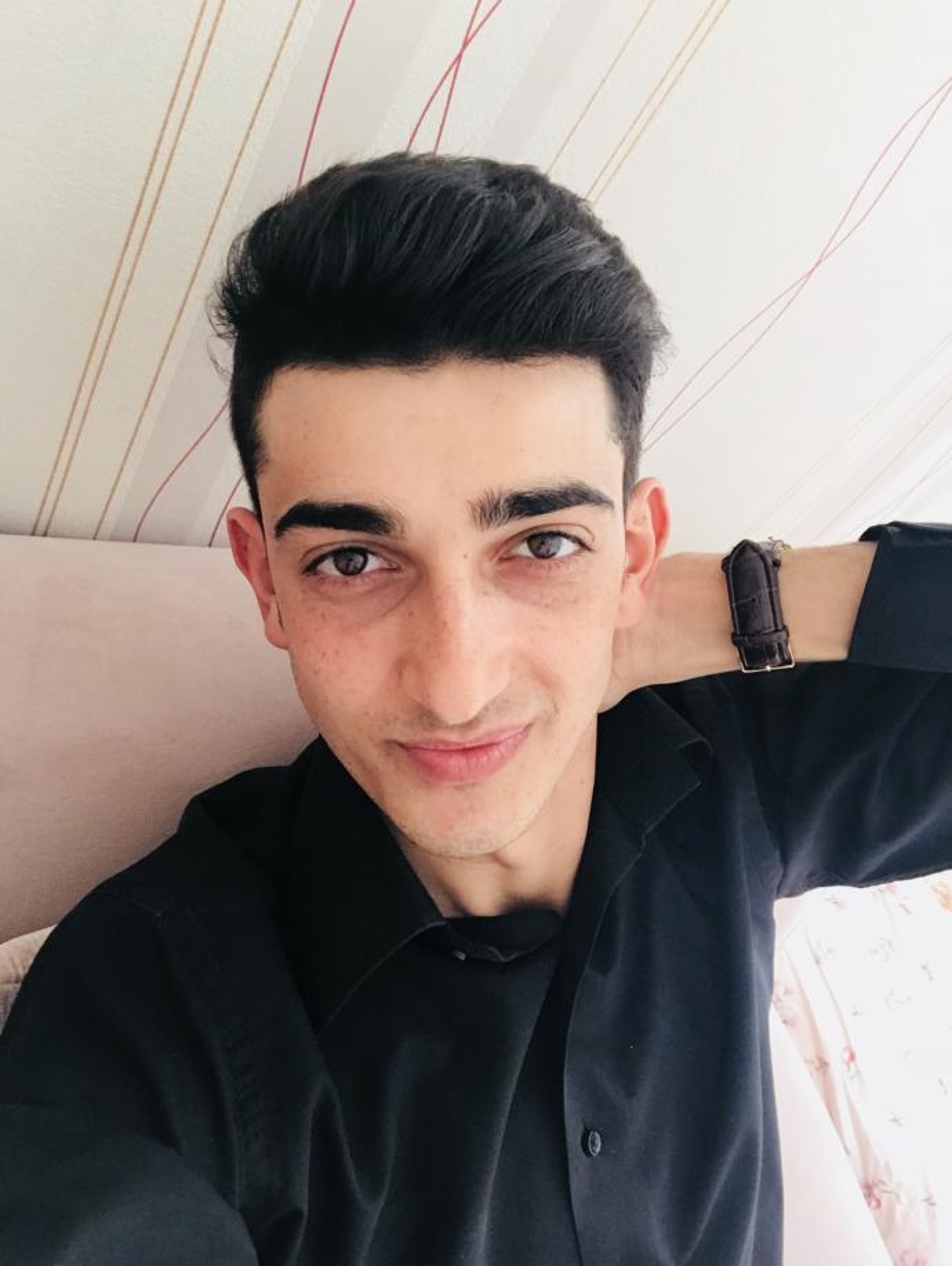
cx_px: 476
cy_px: 633
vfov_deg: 56.8
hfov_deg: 44.2
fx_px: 1172
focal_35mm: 32
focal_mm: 2.87
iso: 100
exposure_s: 1/32
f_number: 2.2
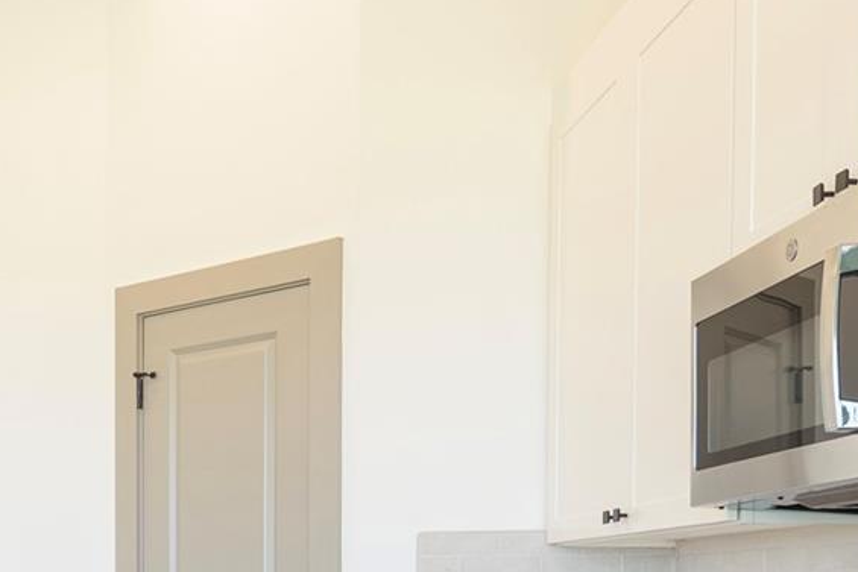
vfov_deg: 22.2
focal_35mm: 58
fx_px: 1383
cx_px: 117
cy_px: 614
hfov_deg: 33.0
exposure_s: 1/6
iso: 100
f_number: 7.1
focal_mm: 16
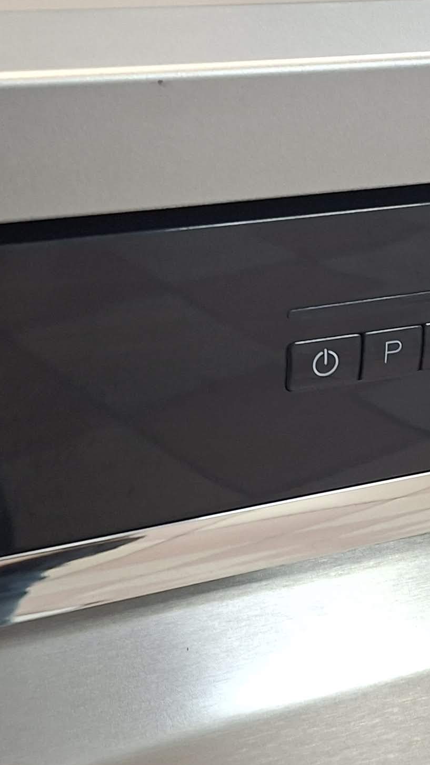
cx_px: 358
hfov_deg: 17.3
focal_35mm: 69
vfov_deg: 30.6
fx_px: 1399
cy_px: 349
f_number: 1.8
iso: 250
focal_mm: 5.54
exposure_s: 1/33
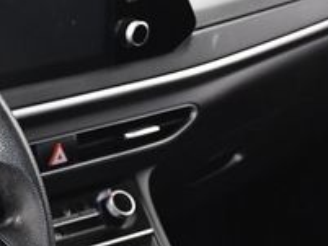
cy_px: 296
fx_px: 1394
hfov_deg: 12.8
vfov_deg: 10.0
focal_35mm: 147
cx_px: -144
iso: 2500
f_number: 4
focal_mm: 32
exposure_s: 1/160
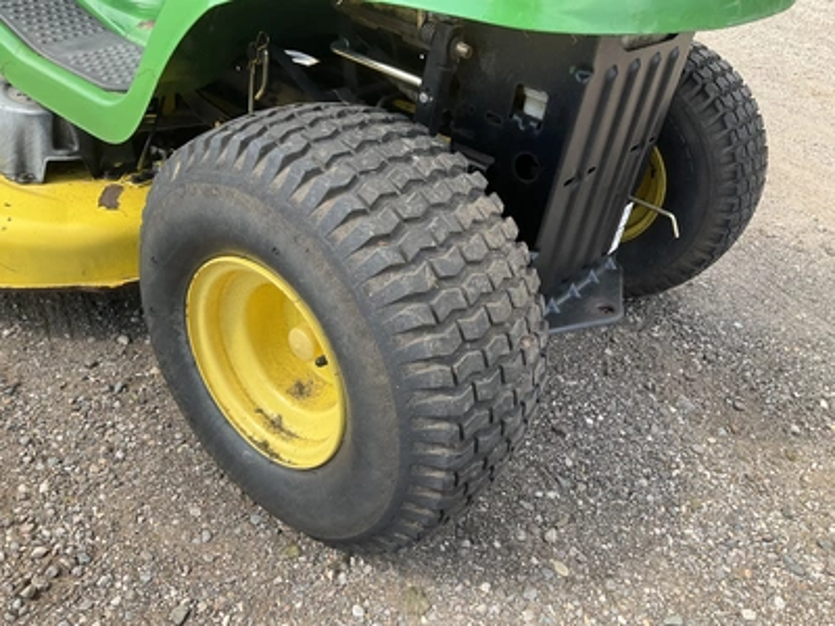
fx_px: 700
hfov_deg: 61.7
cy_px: 313
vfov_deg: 48.2
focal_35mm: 29
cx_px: 418
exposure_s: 1/534
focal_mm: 3
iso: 25
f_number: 1.8
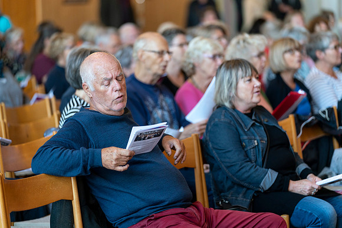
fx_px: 1511
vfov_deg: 8.6
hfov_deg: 12.9
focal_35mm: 159
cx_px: 171
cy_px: 114
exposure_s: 1/250
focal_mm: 159
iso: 1600
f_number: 2.8
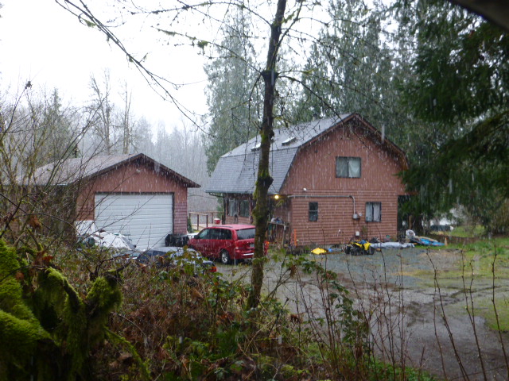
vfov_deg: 41.8
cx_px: 254
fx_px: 500
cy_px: 190
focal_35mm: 34
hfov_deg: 54.0
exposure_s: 1/60
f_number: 3.7
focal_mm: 6.1
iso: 250
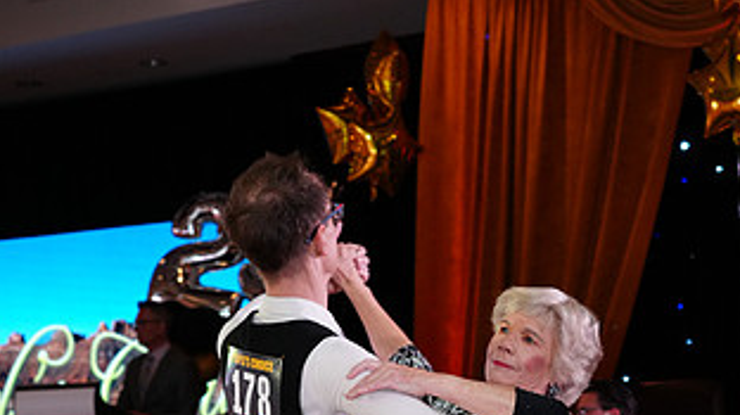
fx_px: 2216
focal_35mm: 113
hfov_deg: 19.0
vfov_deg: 10.2
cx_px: 421
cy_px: 681
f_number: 5.6
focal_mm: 58
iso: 2000
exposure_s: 1/250
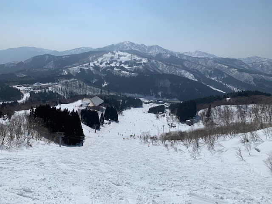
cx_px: 136
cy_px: 102
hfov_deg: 67.3
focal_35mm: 26
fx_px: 204
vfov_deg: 53.1
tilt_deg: -12.8
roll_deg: -2.3
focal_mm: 4.25
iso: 25
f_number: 1.8
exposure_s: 1/10526
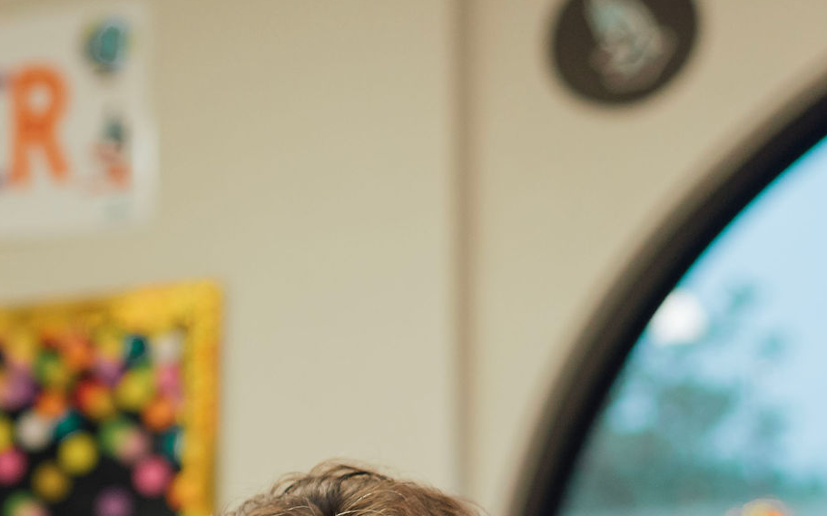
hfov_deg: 14.4
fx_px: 3177
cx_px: -128
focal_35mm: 141
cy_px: 944
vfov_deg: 8.9
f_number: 2
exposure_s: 1/160
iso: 500
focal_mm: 35
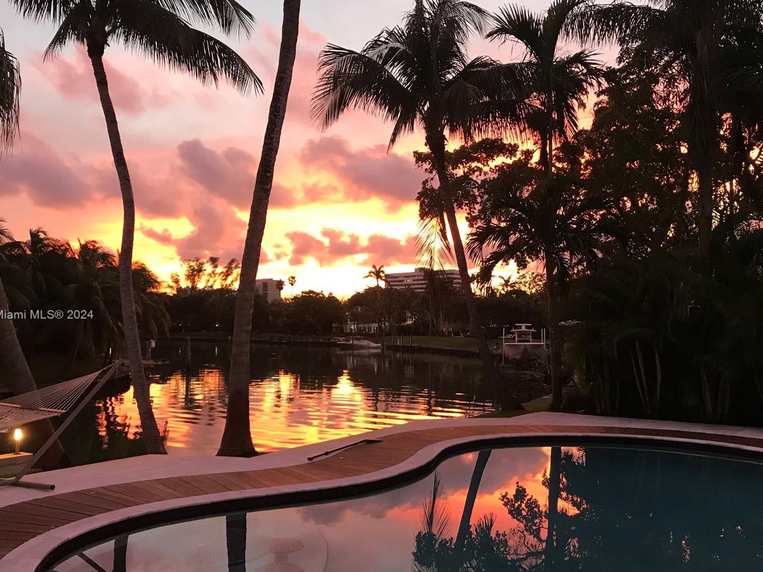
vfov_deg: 42.9
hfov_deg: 55.3
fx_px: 727
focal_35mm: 33
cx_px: 364
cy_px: 316
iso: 40
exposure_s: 1/15
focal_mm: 3.99
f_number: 1.8
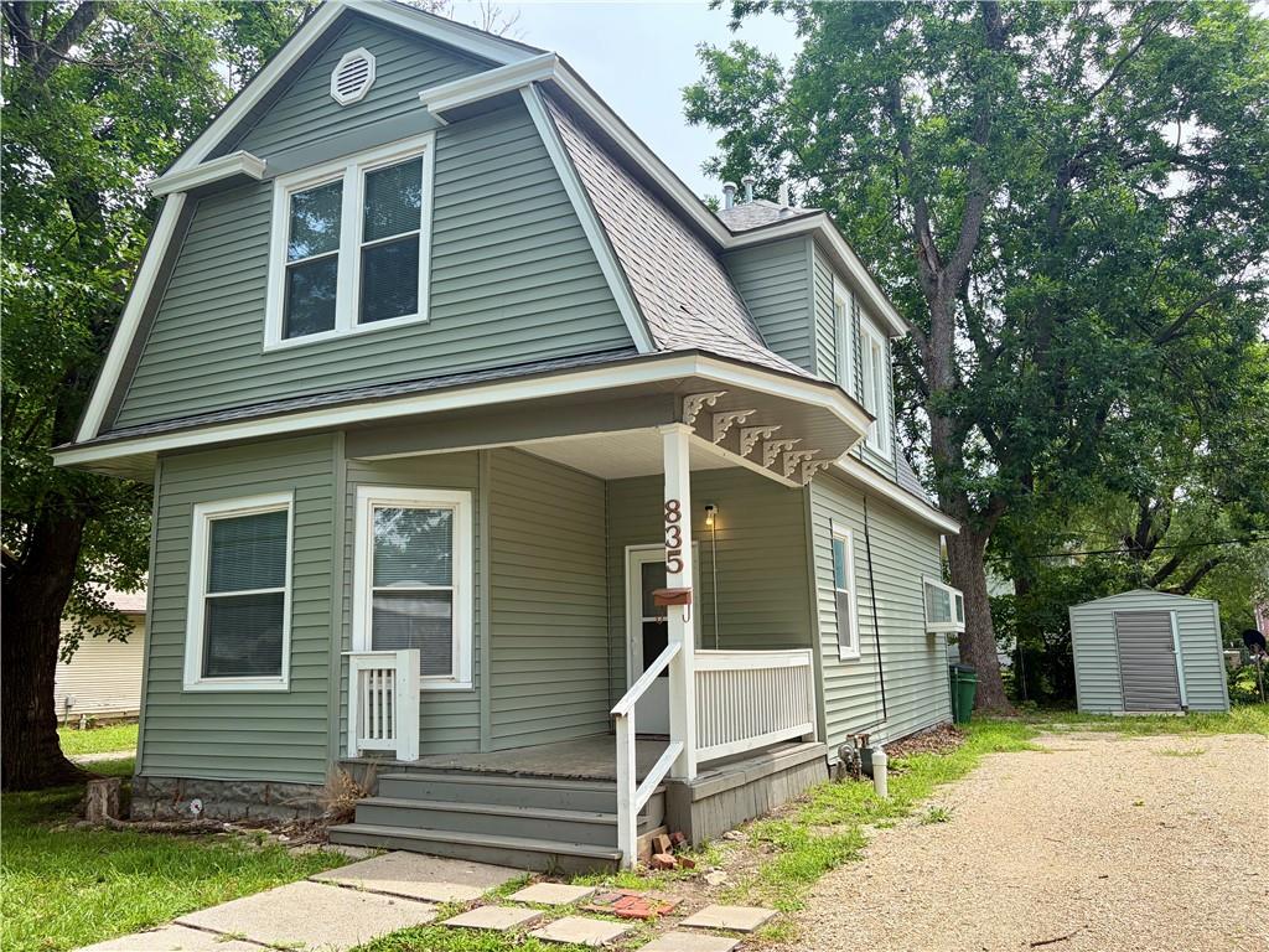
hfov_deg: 67.3
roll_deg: +2.4
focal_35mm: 26
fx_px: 953
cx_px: 634
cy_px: 476
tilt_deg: +11.9
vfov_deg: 53.1
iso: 64
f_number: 1.6
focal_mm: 5.96
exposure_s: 1/1420
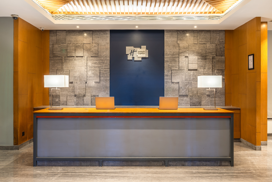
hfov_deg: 61.9
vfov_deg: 43.6
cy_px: 91
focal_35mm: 30
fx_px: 227
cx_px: 136
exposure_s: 1/8
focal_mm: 30
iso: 200
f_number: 8
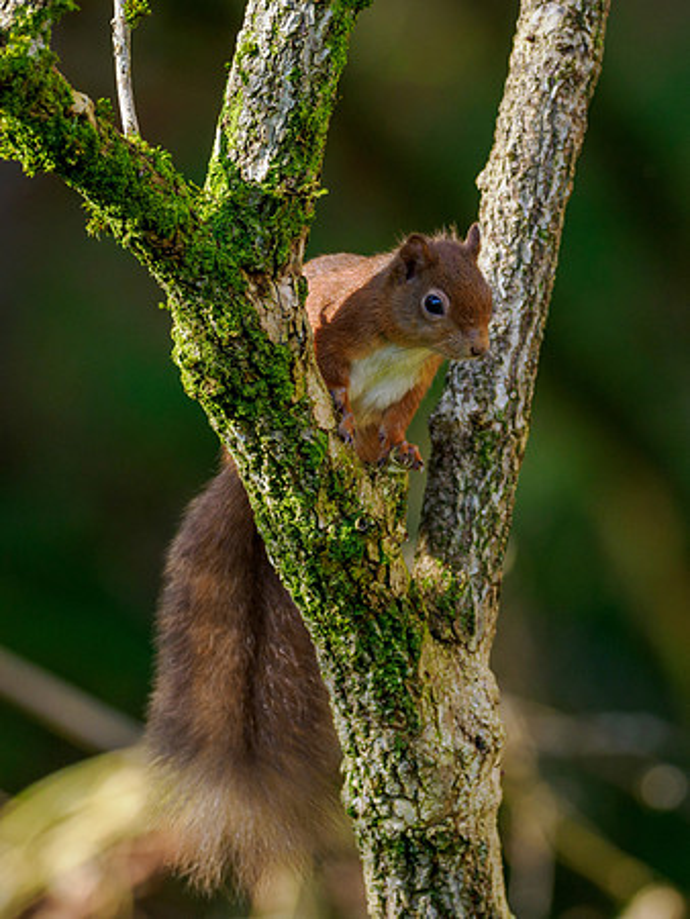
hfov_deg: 1.8
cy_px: 446
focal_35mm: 825
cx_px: 436
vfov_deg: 2.4
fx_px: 21900
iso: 800
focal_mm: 300
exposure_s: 1/640
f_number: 4
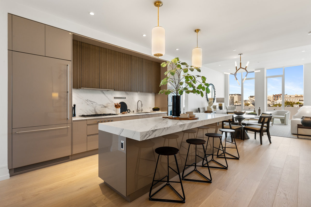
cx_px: 156
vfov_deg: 68.8
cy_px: 104
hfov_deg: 91.7
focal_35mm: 18
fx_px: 151
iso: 400
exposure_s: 1/10
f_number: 11
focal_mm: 17.5
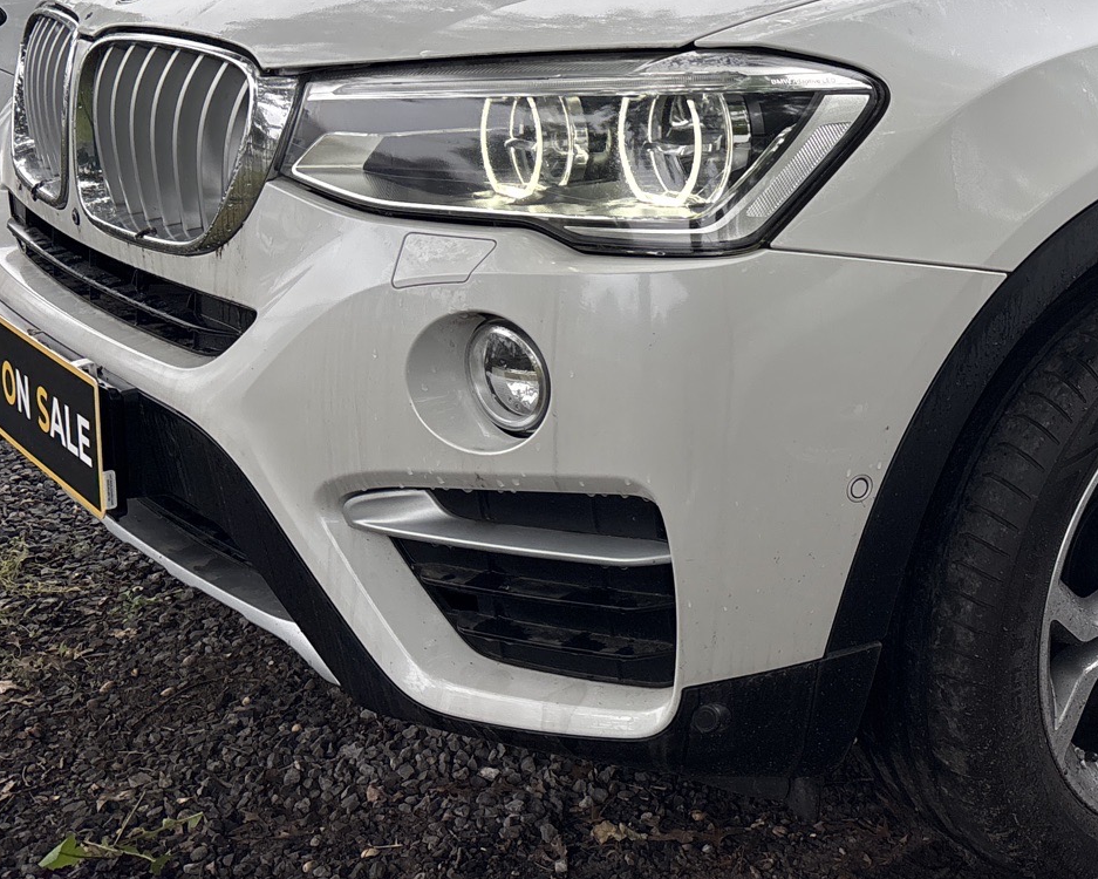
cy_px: 202
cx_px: 990
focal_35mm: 52
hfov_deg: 34.0
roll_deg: -2.1
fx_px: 1690
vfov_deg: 28.6
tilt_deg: -8.7
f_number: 1.6
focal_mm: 5.96
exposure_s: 1/550
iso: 50
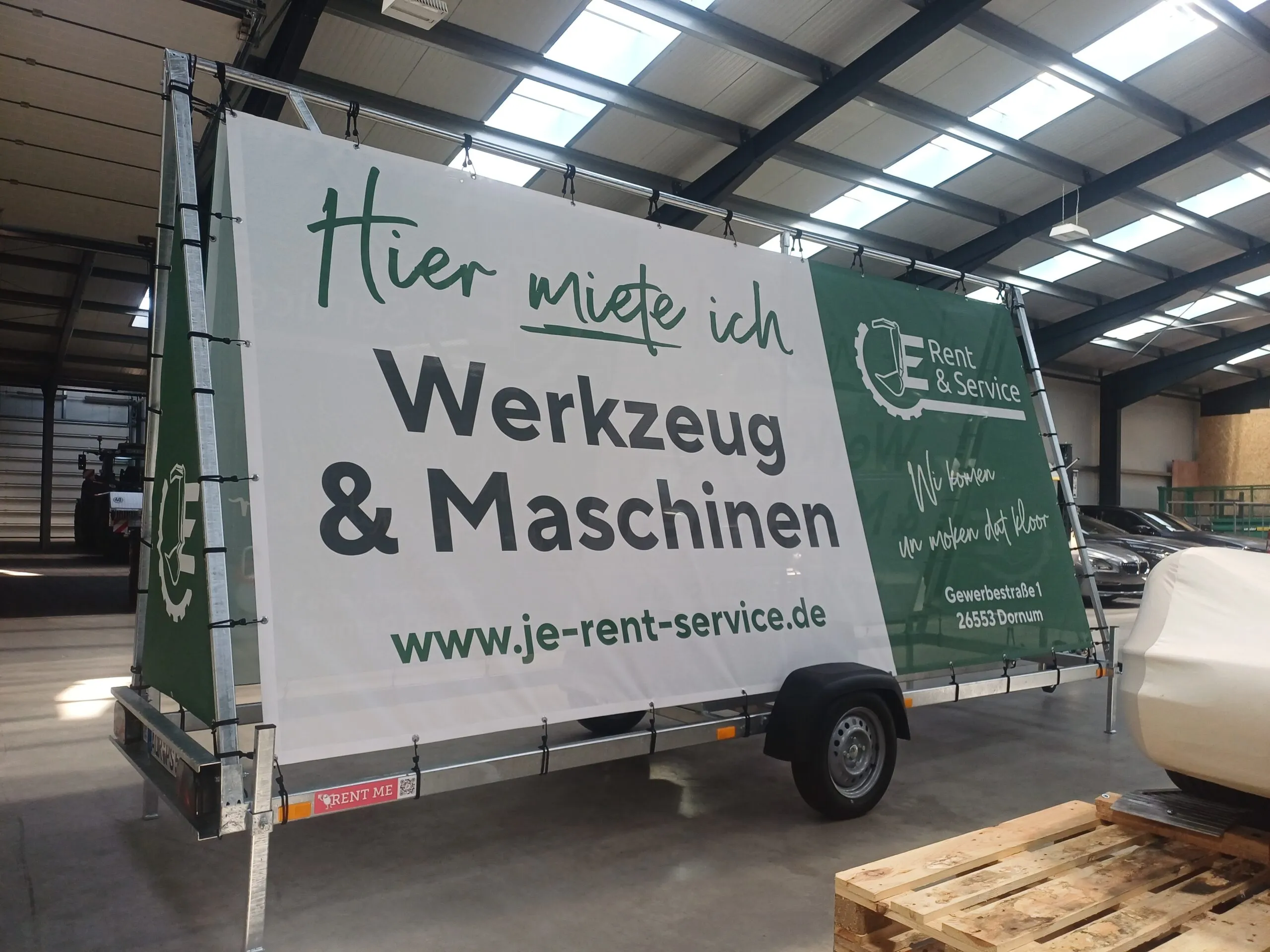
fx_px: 917
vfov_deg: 54.9
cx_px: 635
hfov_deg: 69.4
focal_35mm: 25
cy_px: 476
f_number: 1.8
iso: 80
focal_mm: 4.65
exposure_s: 1/100
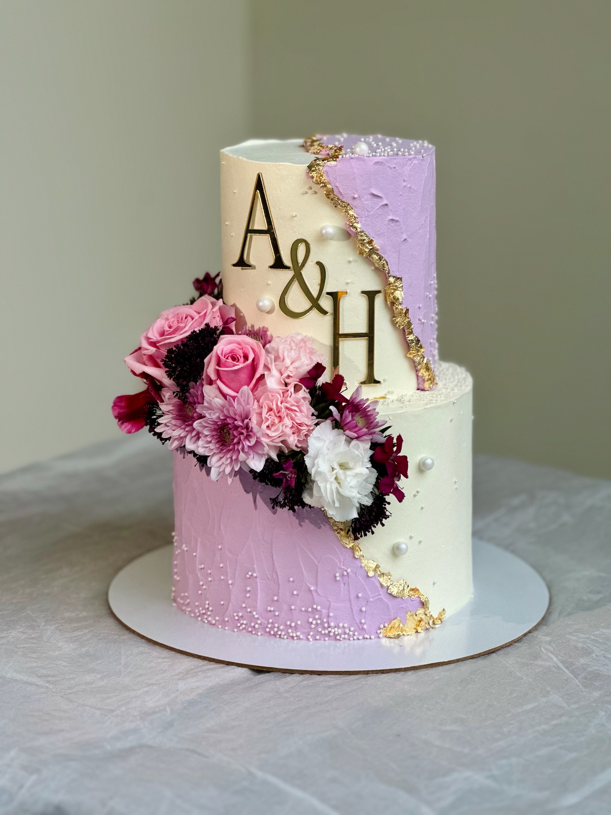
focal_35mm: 77
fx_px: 1812
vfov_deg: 25.3
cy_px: 408
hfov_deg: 19.1
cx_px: 306
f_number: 2.8
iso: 125
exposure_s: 1/40
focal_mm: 9
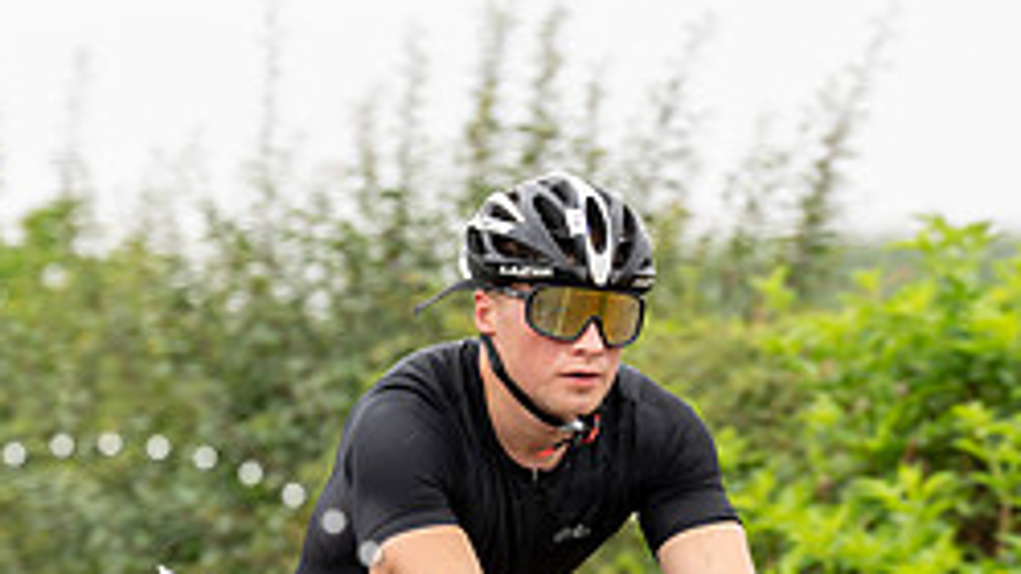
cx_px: 746
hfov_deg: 6.9
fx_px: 8446
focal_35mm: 312
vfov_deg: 3.9
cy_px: 609
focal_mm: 128
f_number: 3.2
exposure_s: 1/400
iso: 320
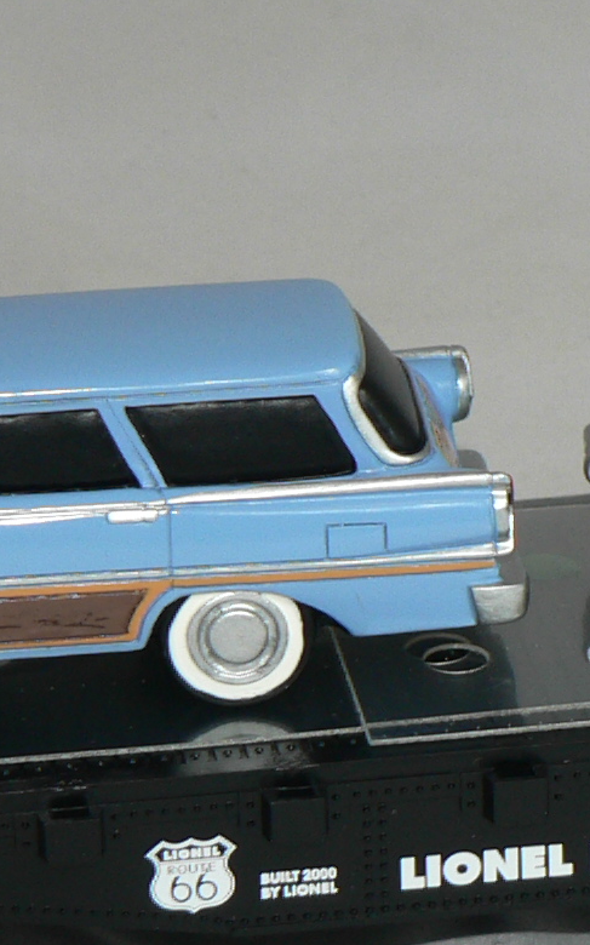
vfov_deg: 11.6
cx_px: 479
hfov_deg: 7.2
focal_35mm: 181
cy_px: 529
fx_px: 4660
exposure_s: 1/60
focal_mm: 8.7
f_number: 2.8
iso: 80
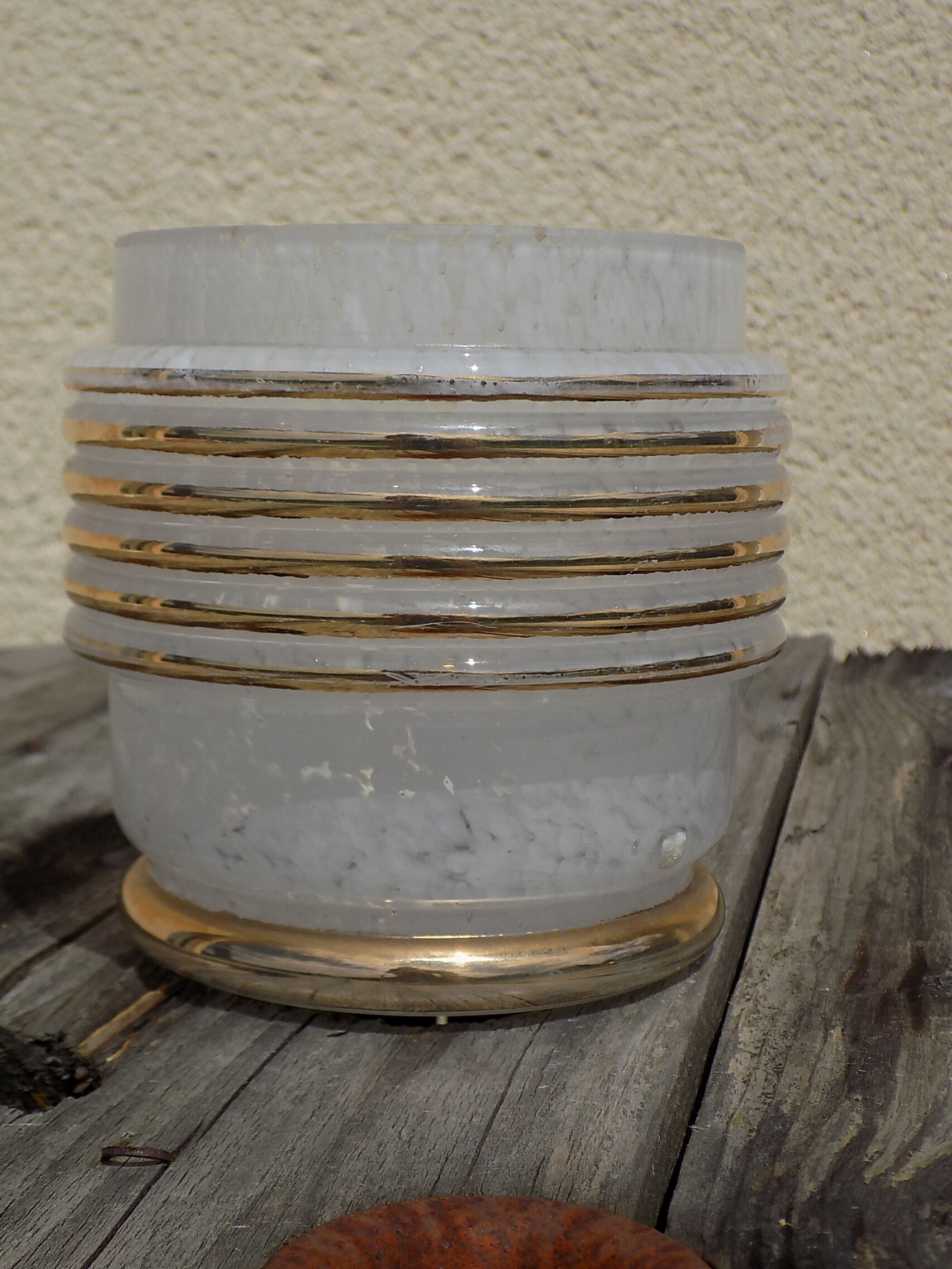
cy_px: 634
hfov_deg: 28.0
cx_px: 476
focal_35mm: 52
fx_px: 1907
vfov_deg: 36.8
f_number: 12.5
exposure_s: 1/250
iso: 80
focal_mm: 9.3
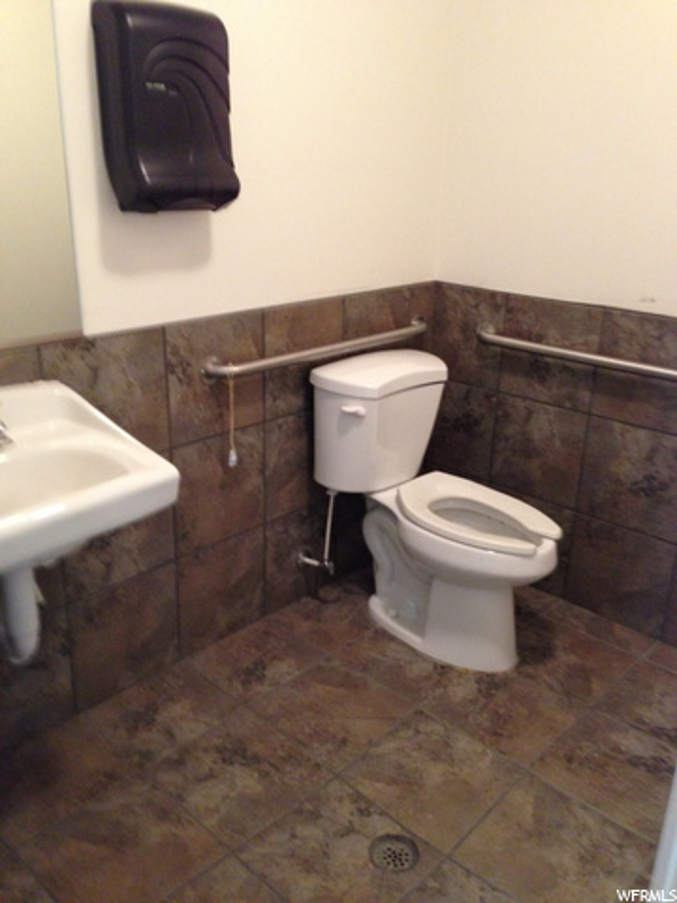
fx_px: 861
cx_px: 338
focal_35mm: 33
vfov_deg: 55.4
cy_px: 452
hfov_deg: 42.9
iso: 400
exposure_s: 1/17
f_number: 2.4
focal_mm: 4.12
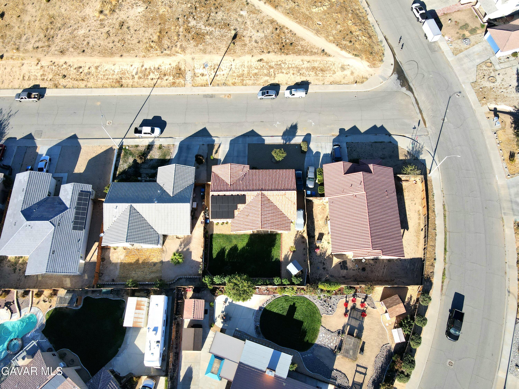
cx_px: 260
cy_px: 194
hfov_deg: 71.6
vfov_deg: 56.8
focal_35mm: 24
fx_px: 360
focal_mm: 4.5
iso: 100
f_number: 2.8
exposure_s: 1/500
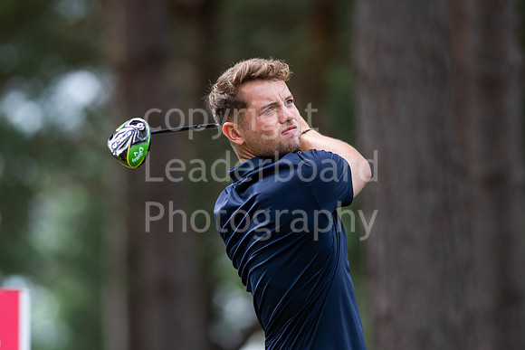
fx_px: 6564
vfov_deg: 3.1
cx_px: 262
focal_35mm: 450
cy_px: 175
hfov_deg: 4.6
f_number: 4
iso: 800
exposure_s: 1/2000
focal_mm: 300
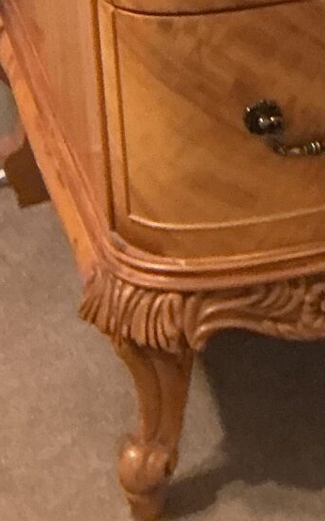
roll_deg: +0.9
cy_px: -653
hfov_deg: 8.6
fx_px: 2013
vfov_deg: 12.3
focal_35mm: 142
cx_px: 723
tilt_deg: -12.6
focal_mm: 3
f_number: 1.8
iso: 200
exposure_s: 1/40
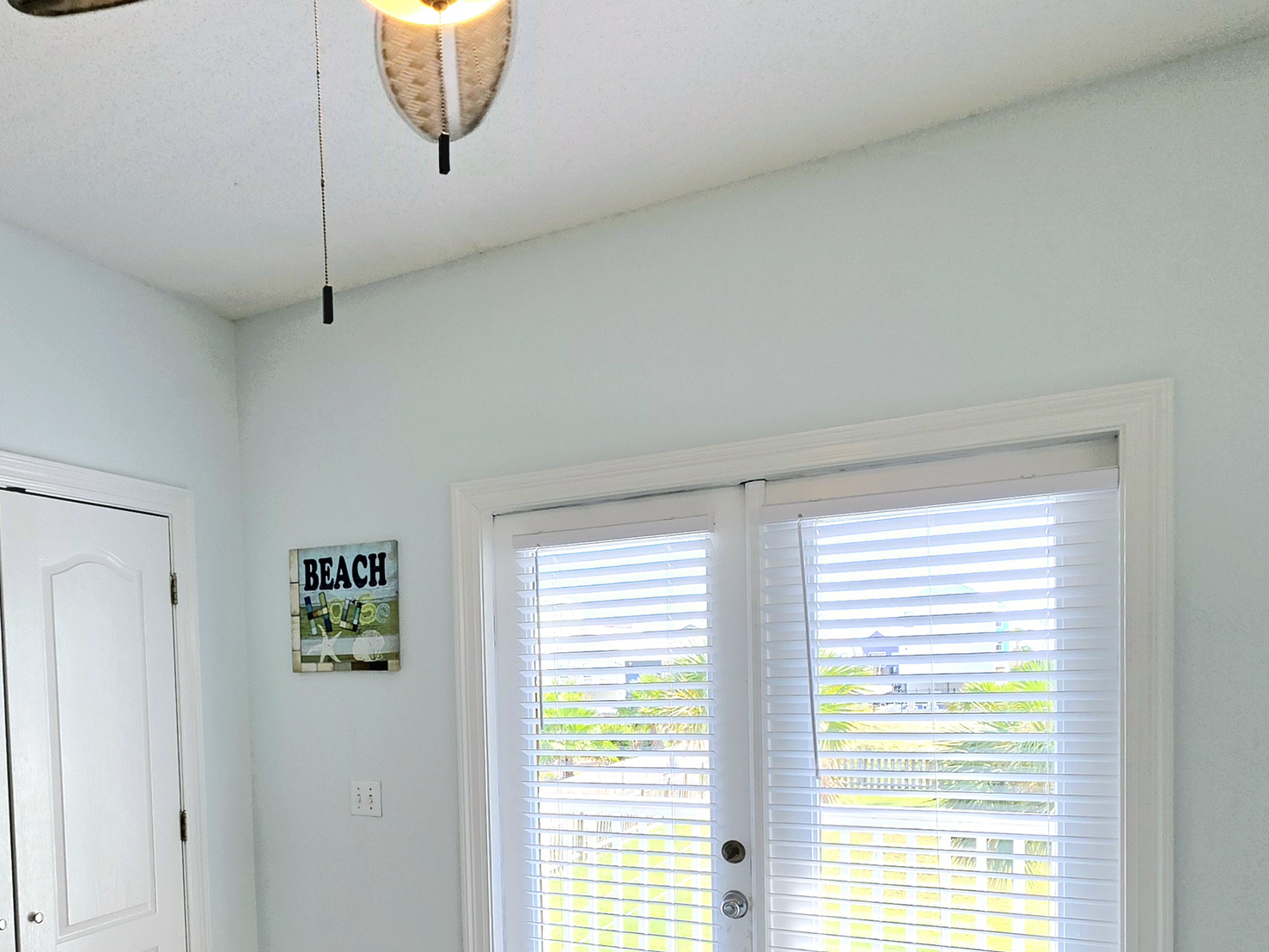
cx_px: 423
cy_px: 733
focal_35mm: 25
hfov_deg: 67.5
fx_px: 917
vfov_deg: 52.1
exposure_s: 1/286
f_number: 1.9
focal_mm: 2.2
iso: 32
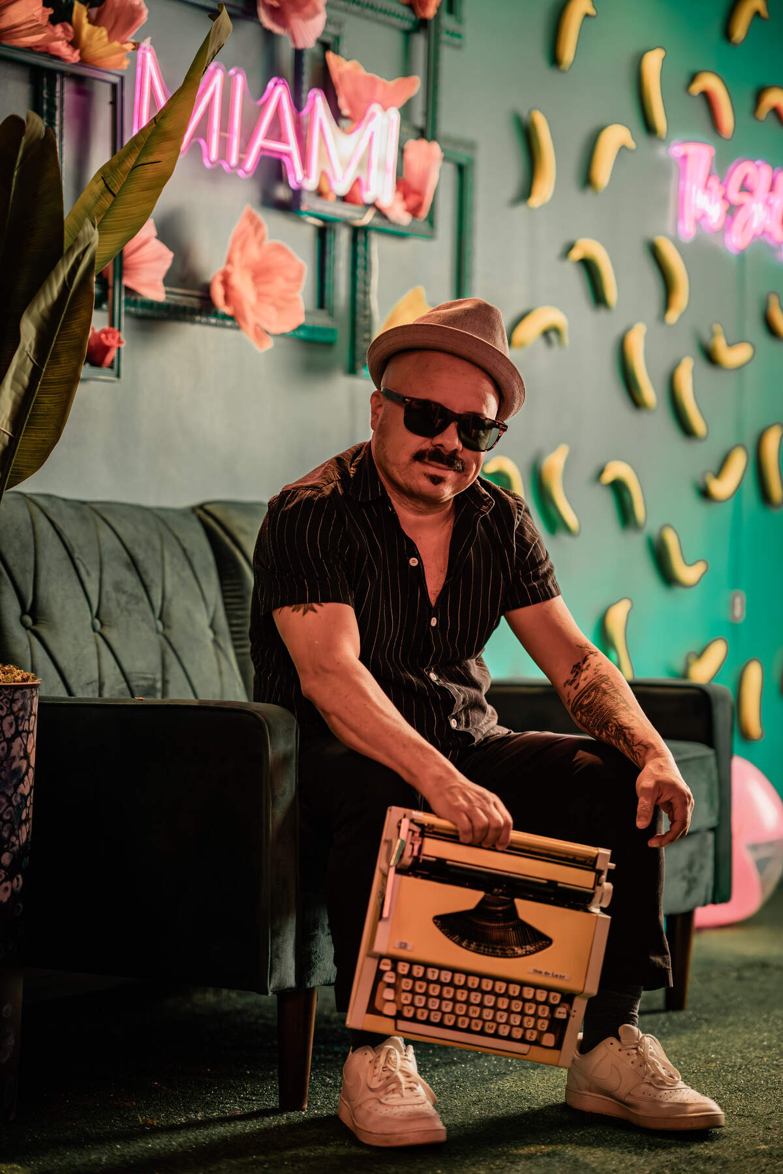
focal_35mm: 85
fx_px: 2773
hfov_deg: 16.1
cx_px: 392
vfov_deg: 23.9
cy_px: 587
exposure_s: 1/500
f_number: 1.6
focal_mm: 85
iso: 640
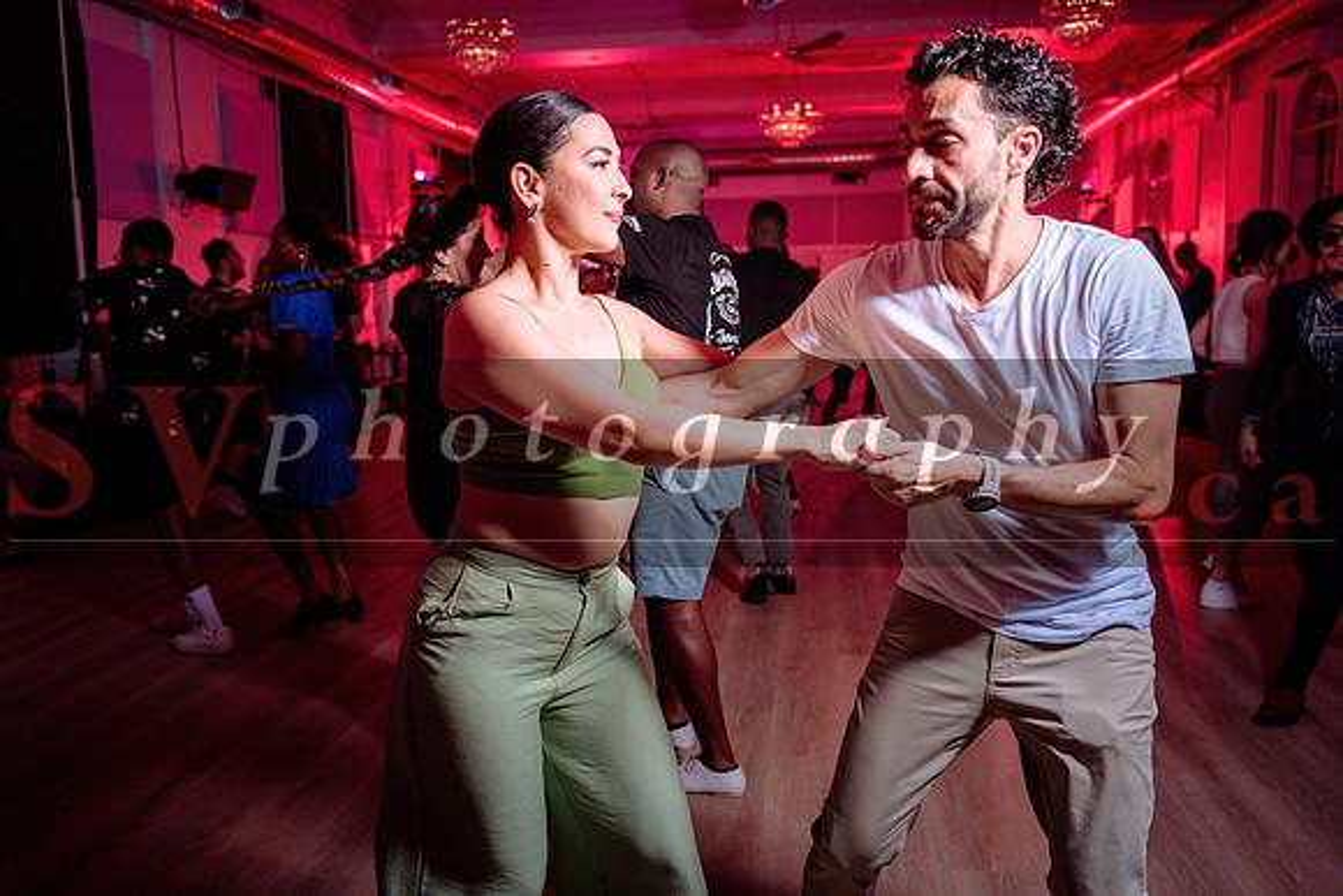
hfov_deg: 60.3
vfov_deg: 42.3
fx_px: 1157
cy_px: 448
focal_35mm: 31
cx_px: 672
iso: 800
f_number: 3.2
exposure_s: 1/80
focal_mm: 31
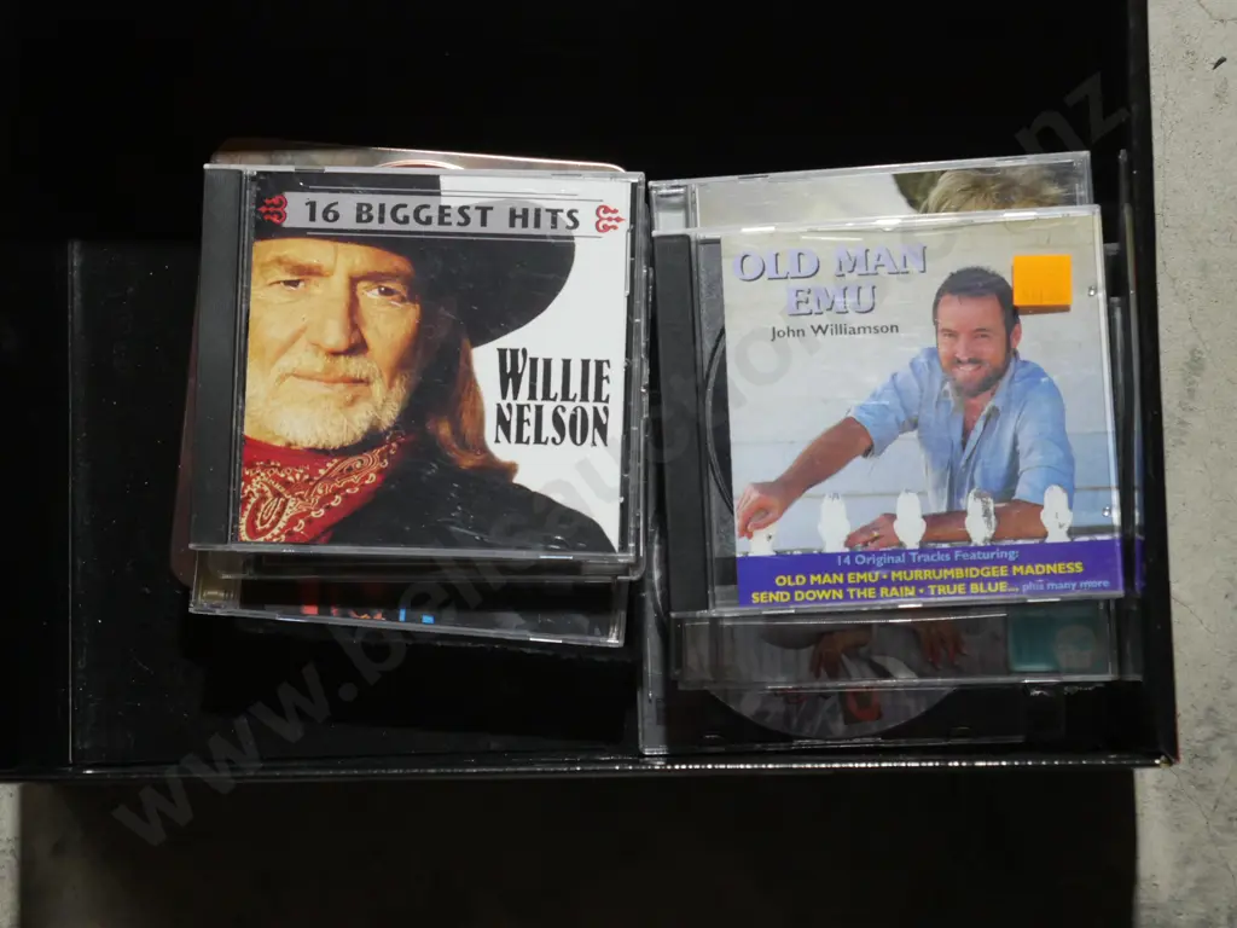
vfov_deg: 20.4
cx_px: 618
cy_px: 464
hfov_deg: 27.0
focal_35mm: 72
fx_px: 2573
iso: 1600
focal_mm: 36
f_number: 5.5
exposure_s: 1/80
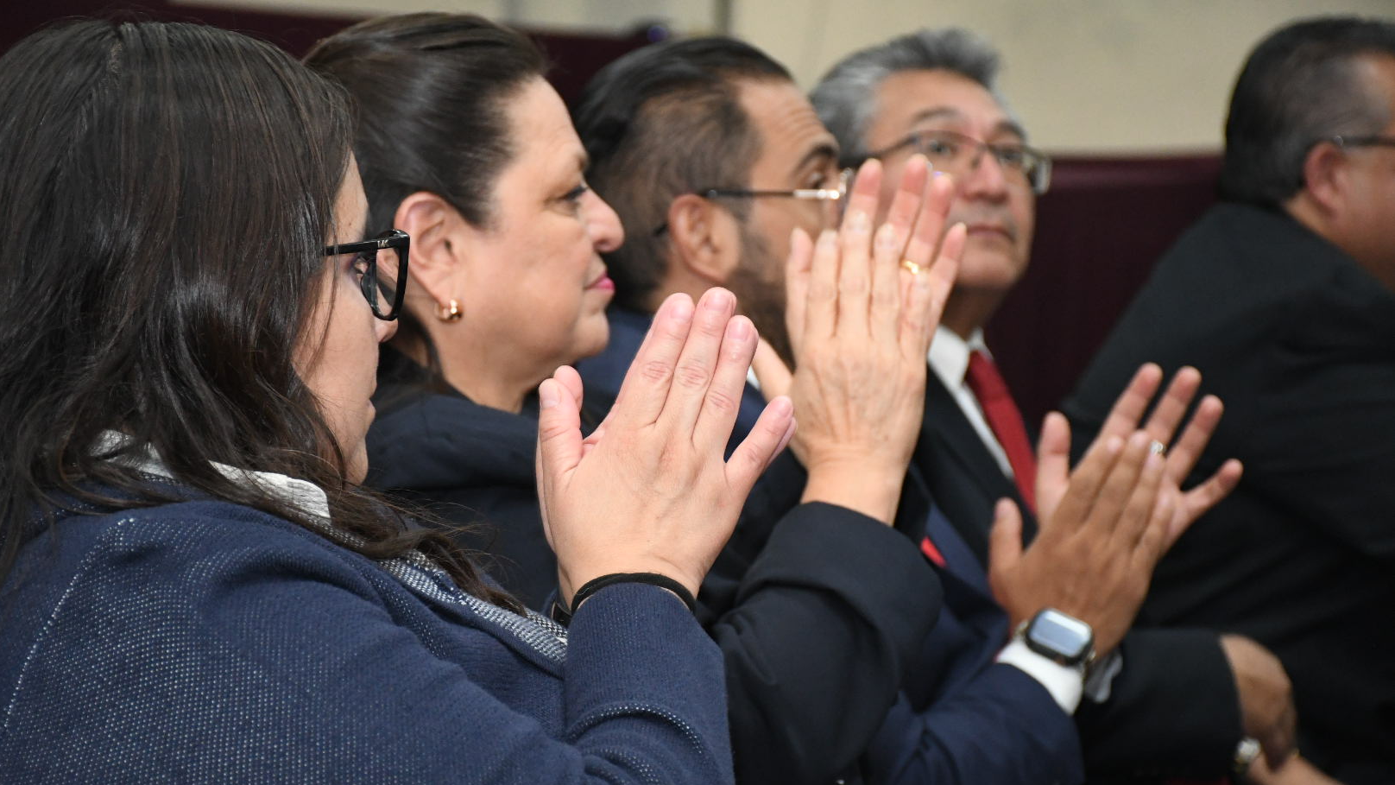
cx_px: 697
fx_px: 4661
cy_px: 439
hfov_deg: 17.0
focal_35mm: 126
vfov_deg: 9.6
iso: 4000
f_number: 5.6
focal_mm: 80
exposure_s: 1/125
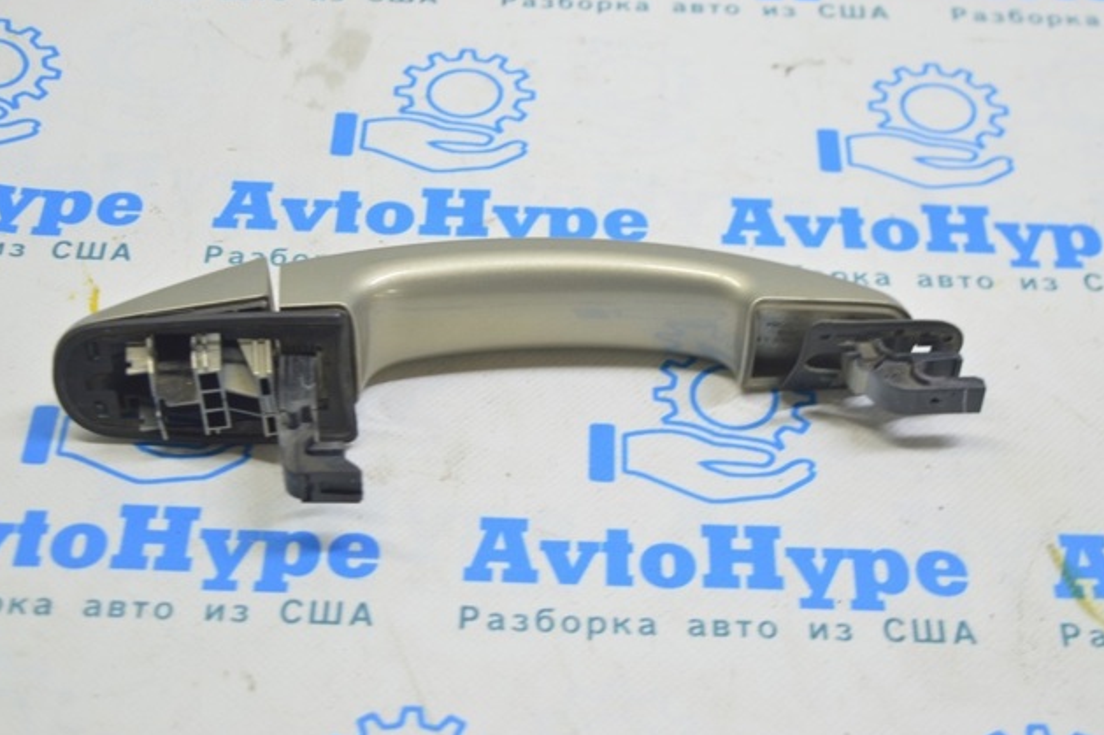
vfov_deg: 21.2
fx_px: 1962
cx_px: 546
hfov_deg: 31.4
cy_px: 368
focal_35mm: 64
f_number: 5.6
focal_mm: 42
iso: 400
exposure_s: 1/20
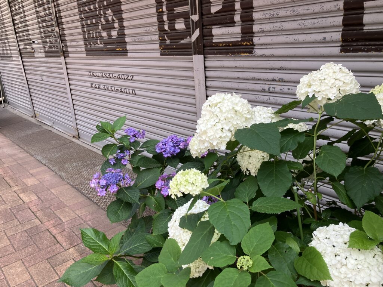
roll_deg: +5.6
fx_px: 310
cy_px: 144
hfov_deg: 63.4
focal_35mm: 28
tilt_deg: -18.1
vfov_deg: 49.7
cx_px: 192
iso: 32
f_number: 1.8
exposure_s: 1/365
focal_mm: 3.99
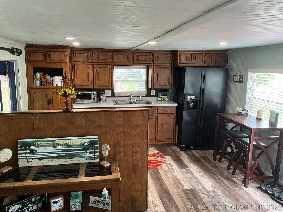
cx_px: 142
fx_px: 237
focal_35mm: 29
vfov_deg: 48.2
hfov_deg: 61.7
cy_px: 106
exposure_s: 1/60
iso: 160
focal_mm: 3
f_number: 1.8
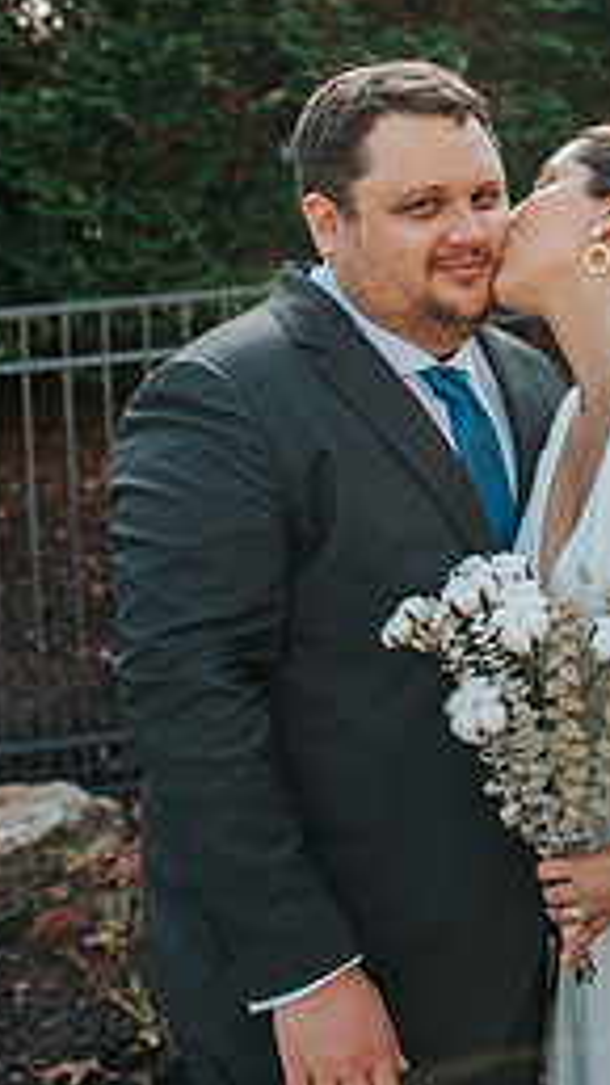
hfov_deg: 18.5
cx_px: 564
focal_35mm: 64
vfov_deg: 32.6
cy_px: 387
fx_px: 1842
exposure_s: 1/1250
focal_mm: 35
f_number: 3.5
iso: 640
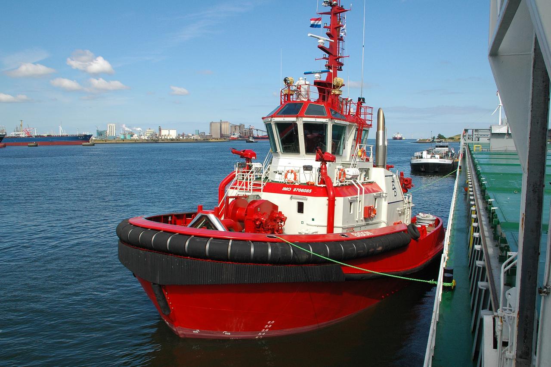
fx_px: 505
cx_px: 276
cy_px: 184
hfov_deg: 57.3
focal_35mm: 33
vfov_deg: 39.9
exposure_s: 1/500
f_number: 11
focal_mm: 22
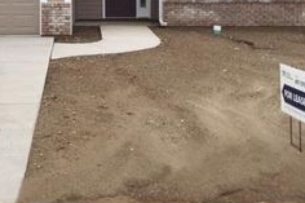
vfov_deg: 20.5
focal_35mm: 64
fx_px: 542
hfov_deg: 30.8
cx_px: 67
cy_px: -2
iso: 25
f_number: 2.2
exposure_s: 1/120
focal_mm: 4.15
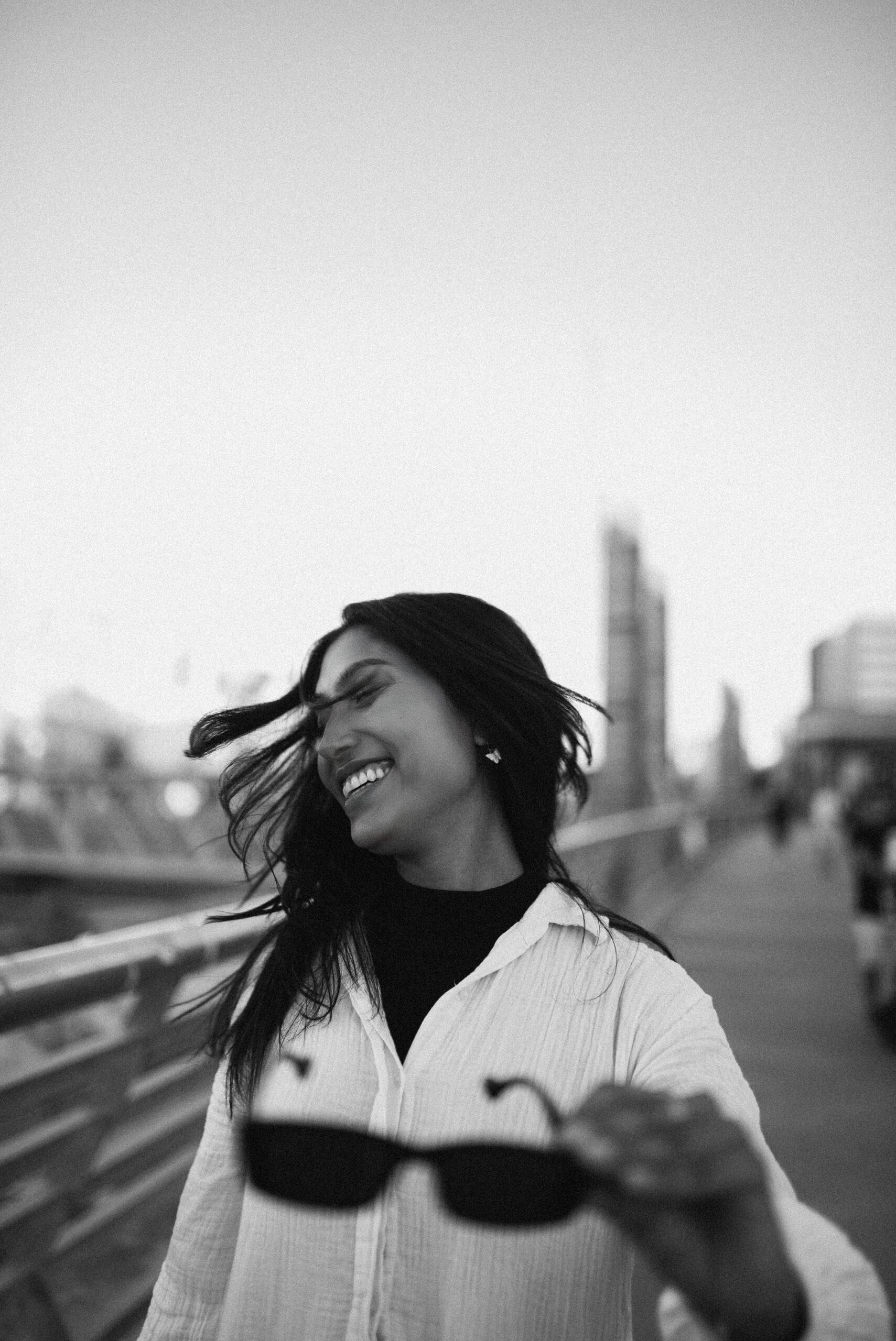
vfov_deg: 54.4
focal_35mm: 35
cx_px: 448
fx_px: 1305
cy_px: 670
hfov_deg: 37.9
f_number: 1.4
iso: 100
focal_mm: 35
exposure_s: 1/500
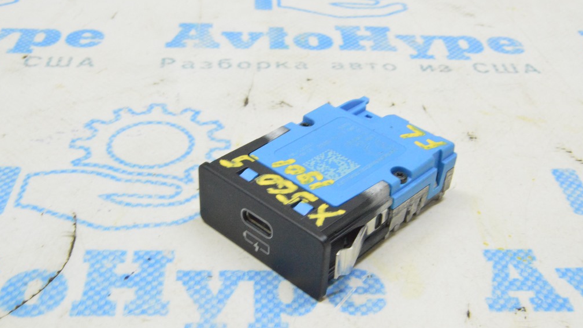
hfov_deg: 40.6
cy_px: 163
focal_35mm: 51
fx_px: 788
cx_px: 292
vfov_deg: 23.5
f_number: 20
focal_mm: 32
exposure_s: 1/15
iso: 6400
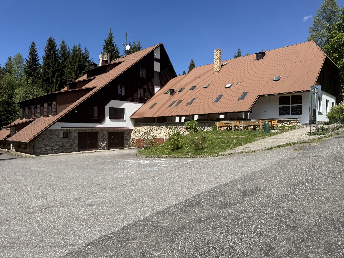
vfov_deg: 56.8
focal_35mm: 24
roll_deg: +1.0
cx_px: 172
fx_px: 239
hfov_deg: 71.6
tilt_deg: +0.0
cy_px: 129
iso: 80
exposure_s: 1/4405
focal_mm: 6.76
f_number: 1.78
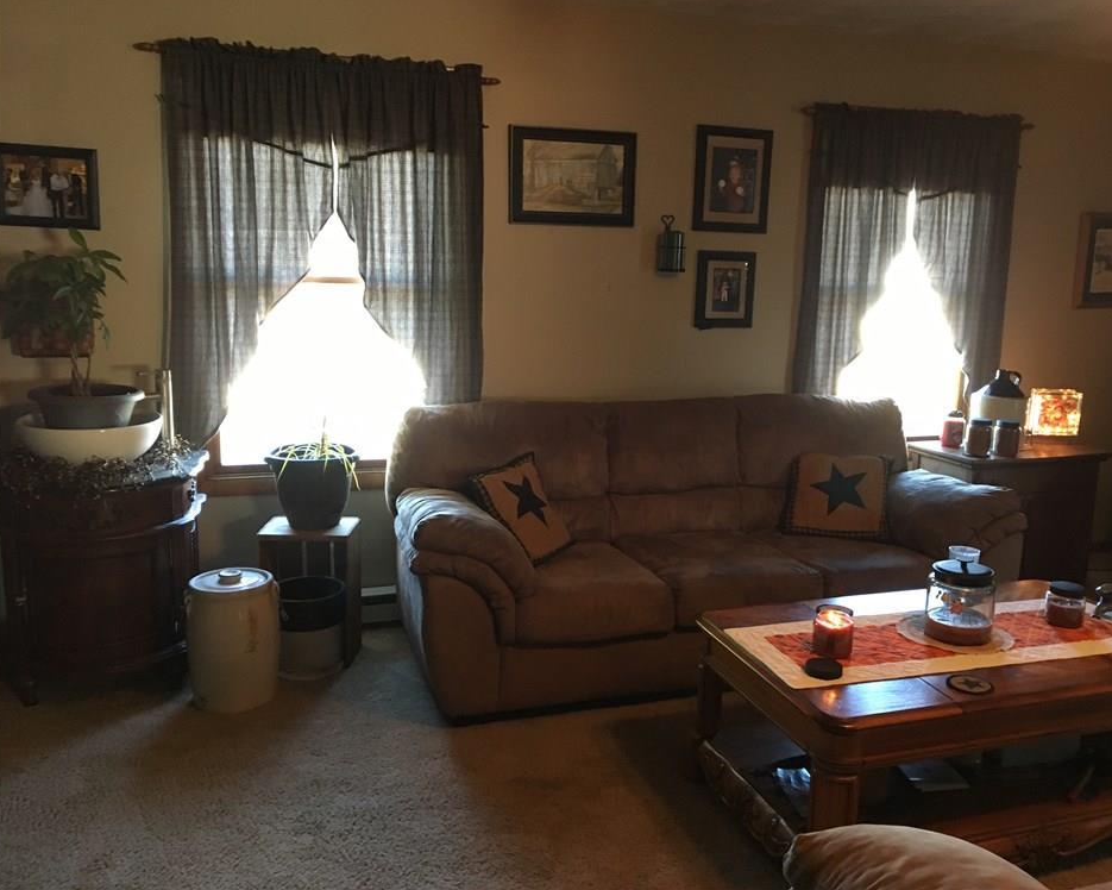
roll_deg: -1.2
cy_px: 434
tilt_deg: -9.6
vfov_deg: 47.1
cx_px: 601
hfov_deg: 57.1
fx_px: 1020
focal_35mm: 31
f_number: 2.2
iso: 200
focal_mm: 4.15
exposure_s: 1/30
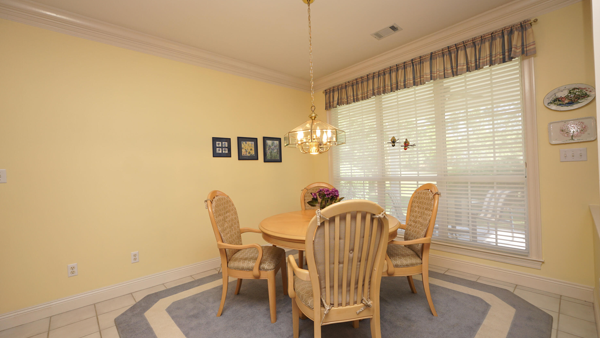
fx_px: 255
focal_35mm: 16
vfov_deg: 67.1
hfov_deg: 99.4
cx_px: 303
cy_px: 172
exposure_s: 1/60
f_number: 4
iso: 200
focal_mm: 10
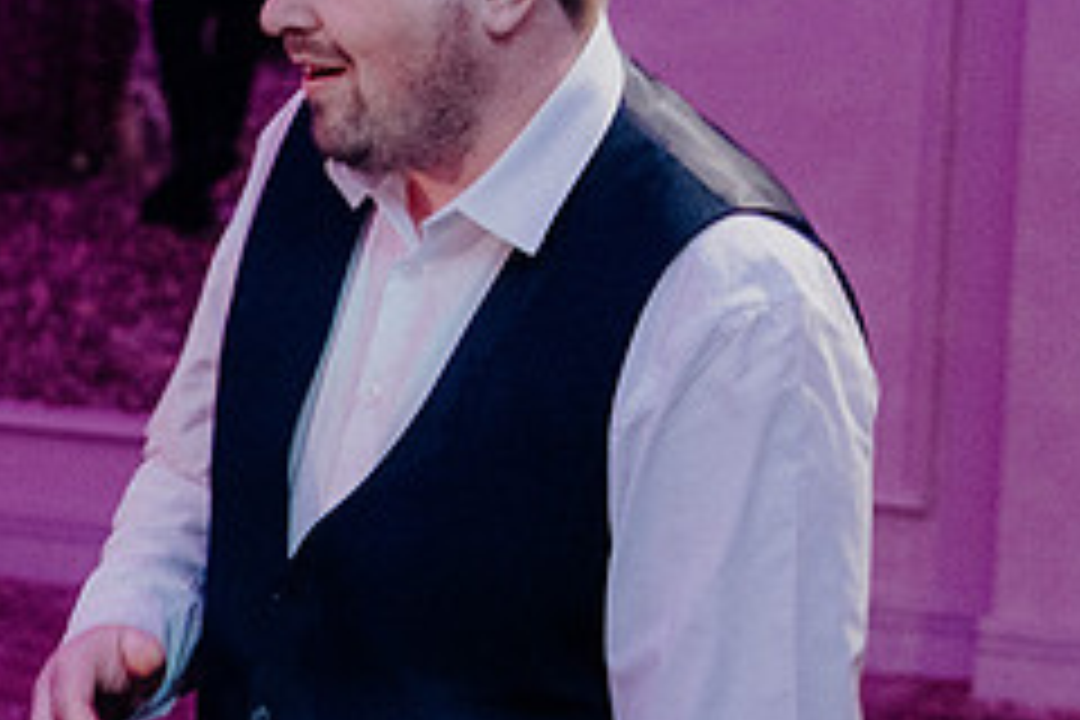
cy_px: 385
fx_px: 5520
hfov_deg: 11.1
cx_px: 36
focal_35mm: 184
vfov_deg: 7.5
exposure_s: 1/160
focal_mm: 51
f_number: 3.5
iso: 3200
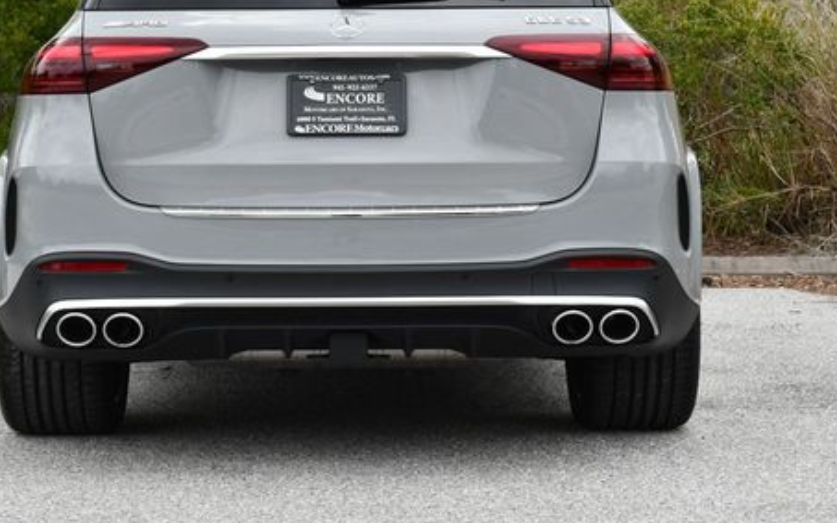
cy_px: 139
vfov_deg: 13.3
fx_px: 2235
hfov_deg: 21.2
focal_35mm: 98
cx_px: 333
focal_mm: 34
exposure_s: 1/250
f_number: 8
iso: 160
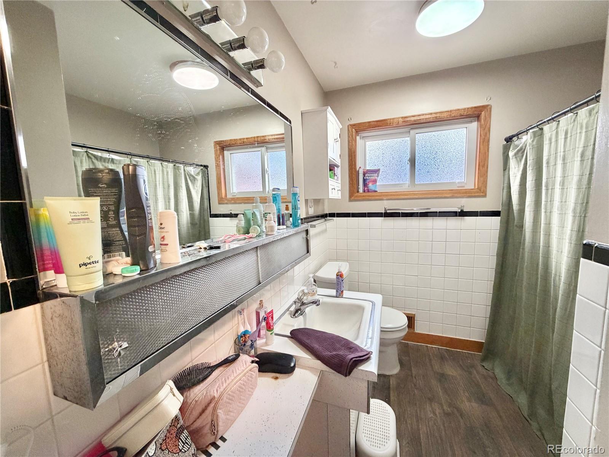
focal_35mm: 14
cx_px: 304
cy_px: 228
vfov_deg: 85.7
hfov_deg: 102.1
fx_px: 246
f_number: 2.2
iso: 250
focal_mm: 2.22
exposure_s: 1/60
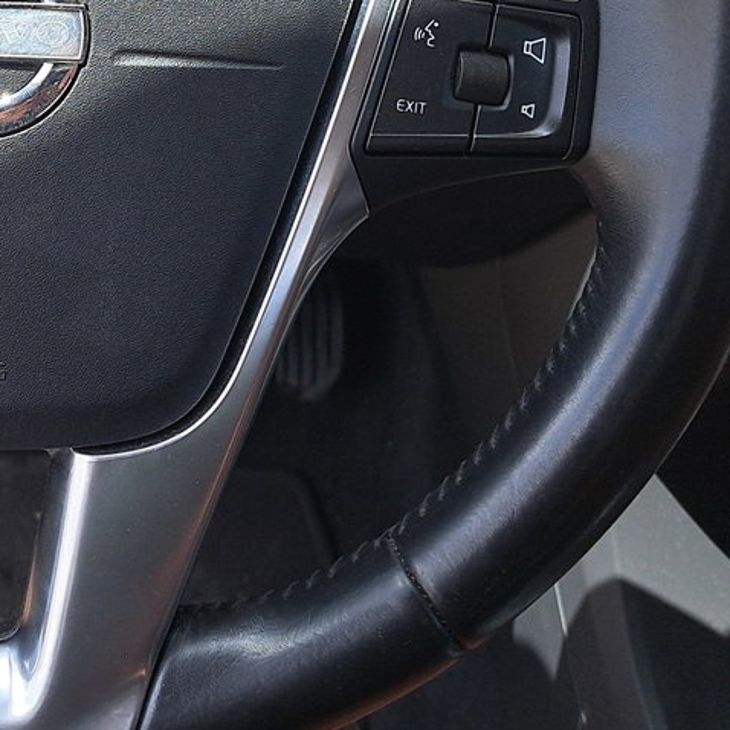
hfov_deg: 23.2
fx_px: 1694
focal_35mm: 71
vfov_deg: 22.9
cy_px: -72
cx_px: -29
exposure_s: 1/281
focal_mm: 5.23
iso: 50
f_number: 1.8
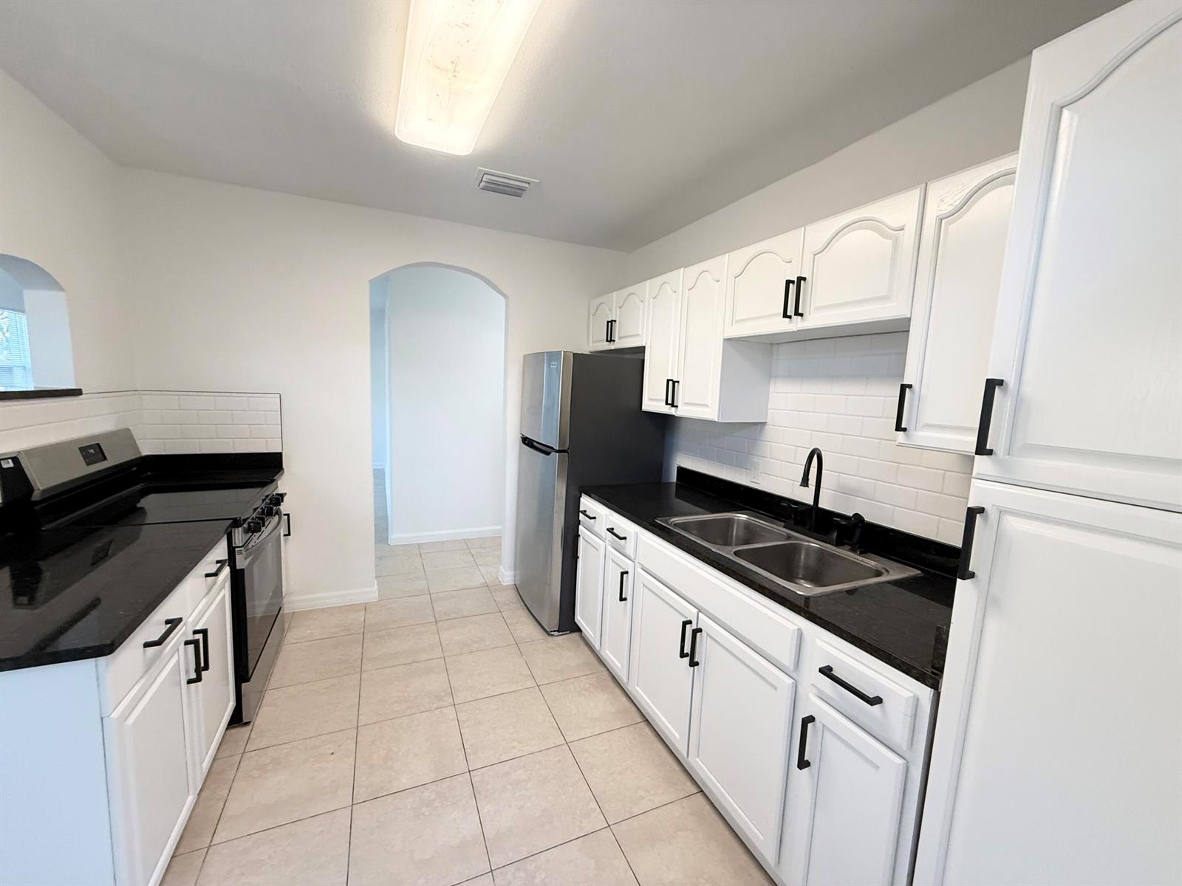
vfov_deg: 85.7
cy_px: 443
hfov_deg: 102.1
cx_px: 591
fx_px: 478
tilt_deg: -8.0
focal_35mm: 14
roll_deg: -2.7
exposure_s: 1/120
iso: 320
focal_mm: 2.22
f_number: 2.2
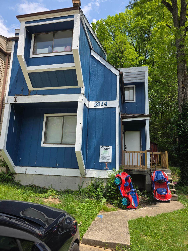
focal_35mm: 23
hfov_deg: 58.9
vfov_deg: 73.9
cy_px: 126
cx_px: 94
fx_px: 167
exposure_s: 1/3589
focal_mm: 6.3
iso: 80
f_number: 1.7
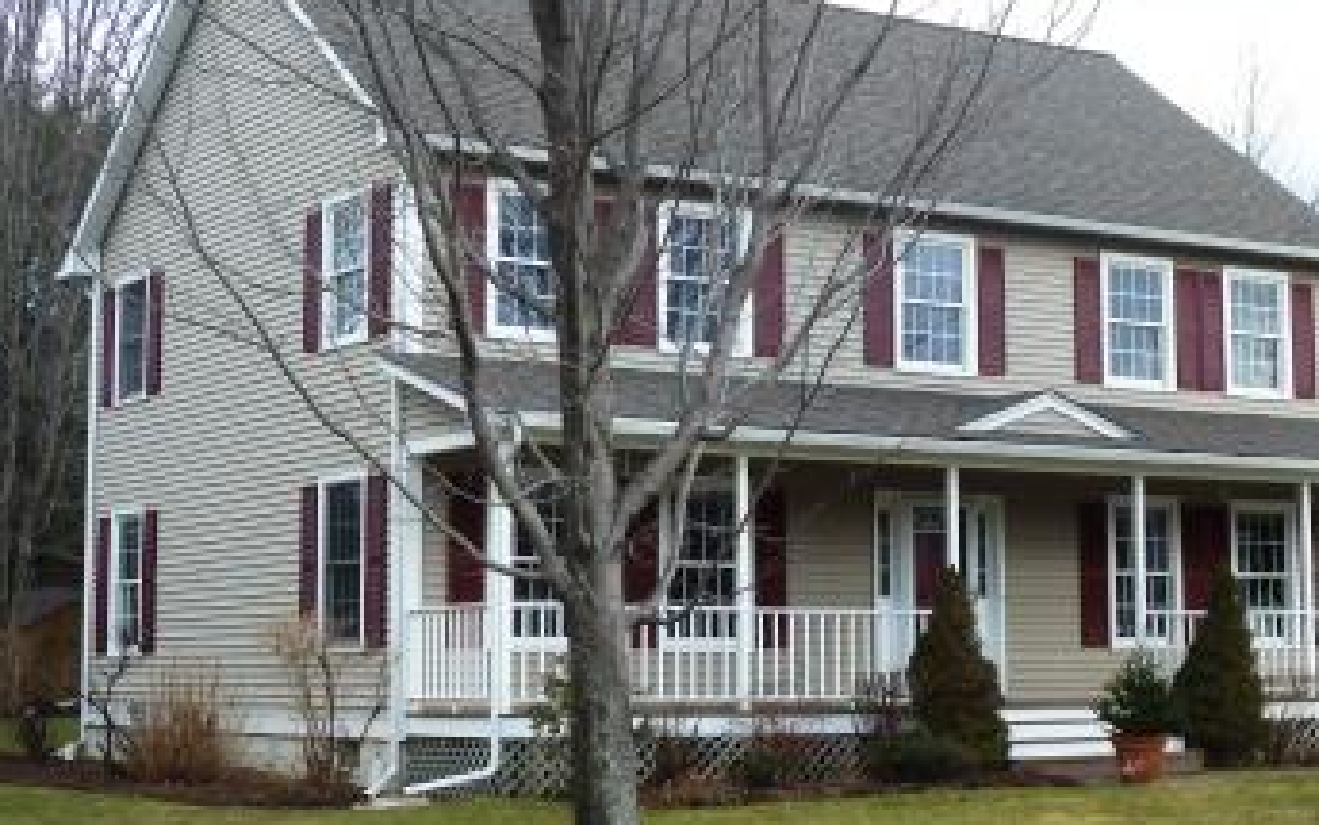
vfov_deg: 19.7
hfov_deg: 31.0
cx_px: 786
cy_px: 414
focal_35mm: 66
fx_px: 2373
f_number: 4
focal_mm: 6.1
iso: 80
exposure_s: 1/200
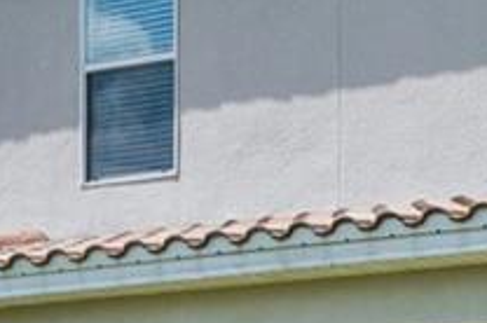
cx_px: 761
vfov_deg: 7.1
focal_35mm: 185
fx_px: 2499
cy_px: 644
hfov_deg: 10.7
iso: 200
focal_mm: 24
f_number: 9
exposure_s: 1/320
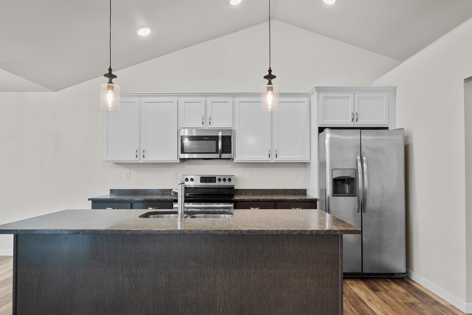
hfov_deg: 79.9
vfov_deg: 58.4
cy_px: 158
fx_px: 282
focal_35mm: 22
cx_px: 236
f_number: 6.3
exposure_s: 1/25
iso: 800
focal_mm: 21.5
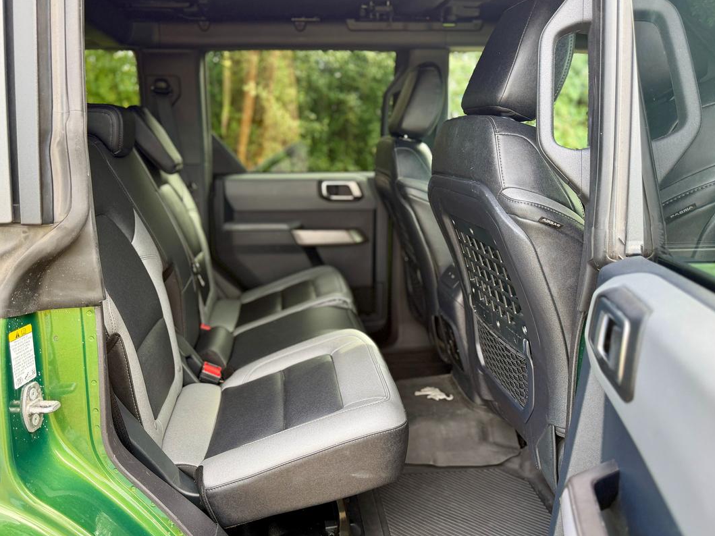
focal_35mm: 29
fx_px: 599
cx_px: 323
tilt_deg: -14.2
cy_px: 288
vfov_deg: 48.2
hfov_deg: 61.5
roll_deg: +0.6
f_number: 1.78
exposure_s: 1/121
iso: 100
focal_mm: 6.76
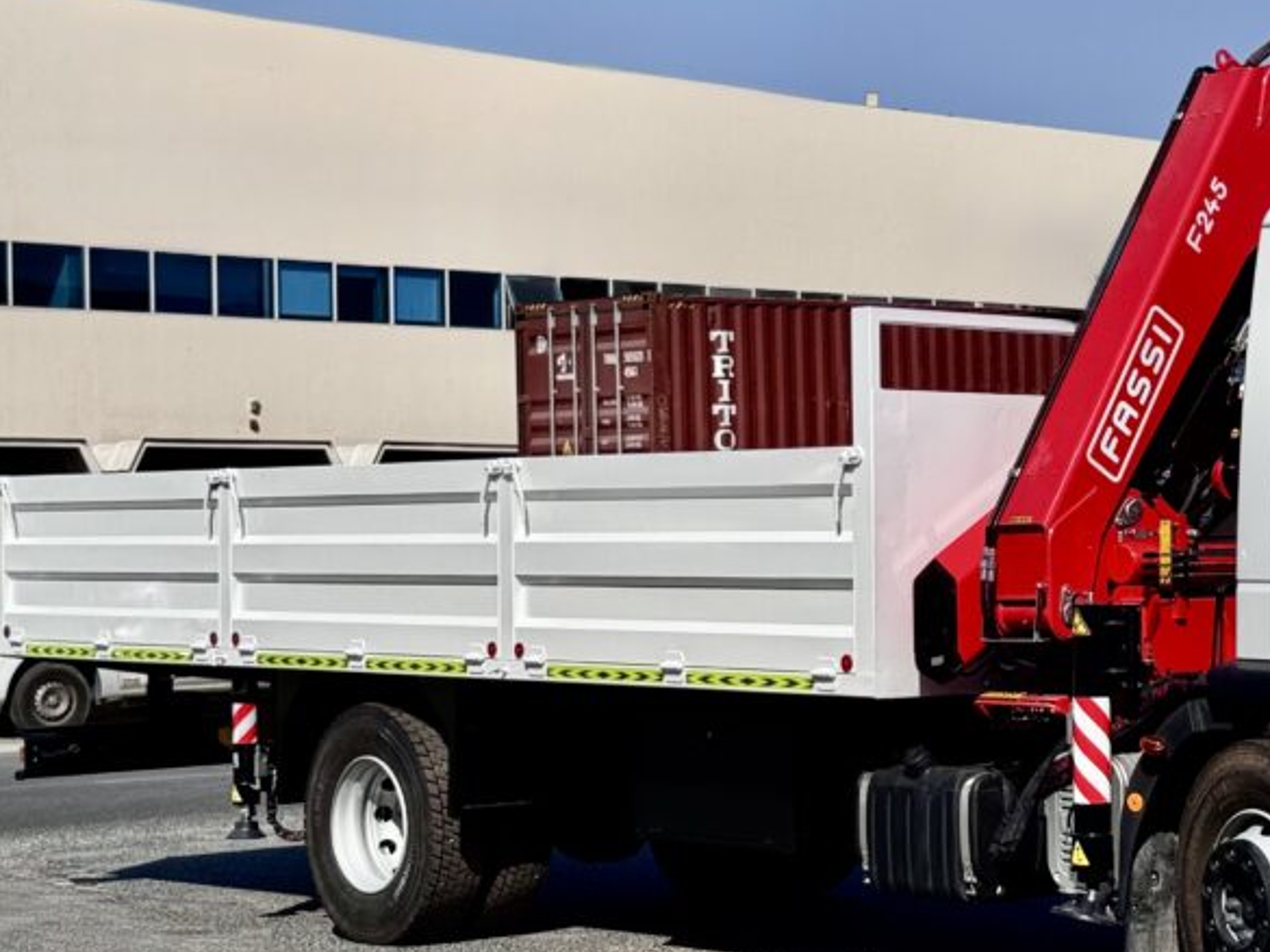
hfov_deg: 22.9
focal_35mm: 84
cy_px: 497
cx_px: 1036
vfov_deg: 17.6
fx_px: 3082
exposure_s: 1/9009
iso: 64
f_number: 1.78
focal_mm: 6.76
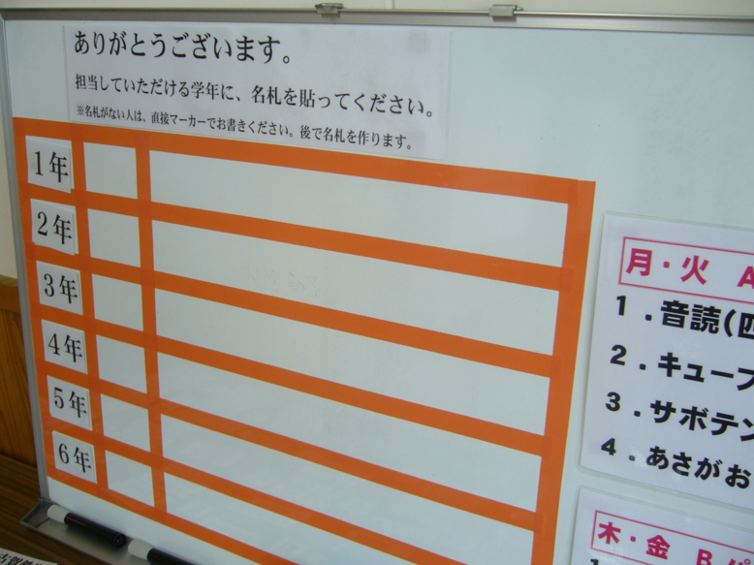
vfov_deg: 39.6
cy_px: 278
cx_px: 386
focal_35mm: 36
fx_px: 784
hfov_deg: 51.4
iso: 80
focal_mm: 5.8
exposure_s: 1/25
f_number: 2.8
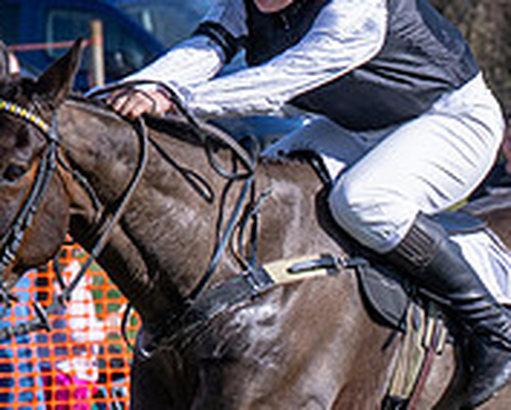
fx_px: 8630
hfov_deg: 3.4
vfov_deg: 2.7
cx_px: 611
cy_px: 366
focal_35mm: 570
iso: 200
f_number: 5
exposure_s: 1/1600
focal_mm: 86
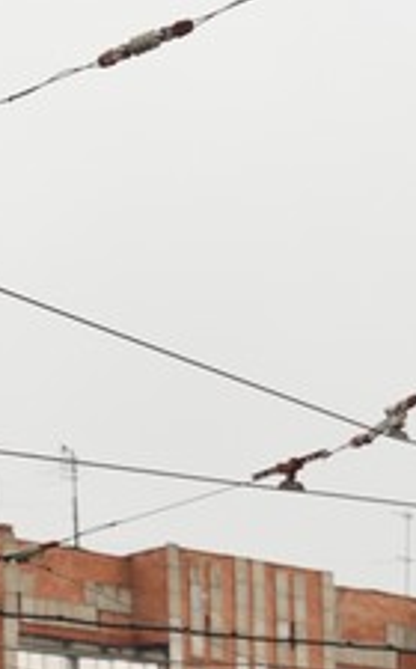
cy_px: 1246
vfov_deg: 8.2
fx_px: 4459
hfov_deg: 5.0
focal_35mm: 245
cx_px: -930
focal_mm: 36
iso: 500
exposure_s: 1/250
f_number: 5
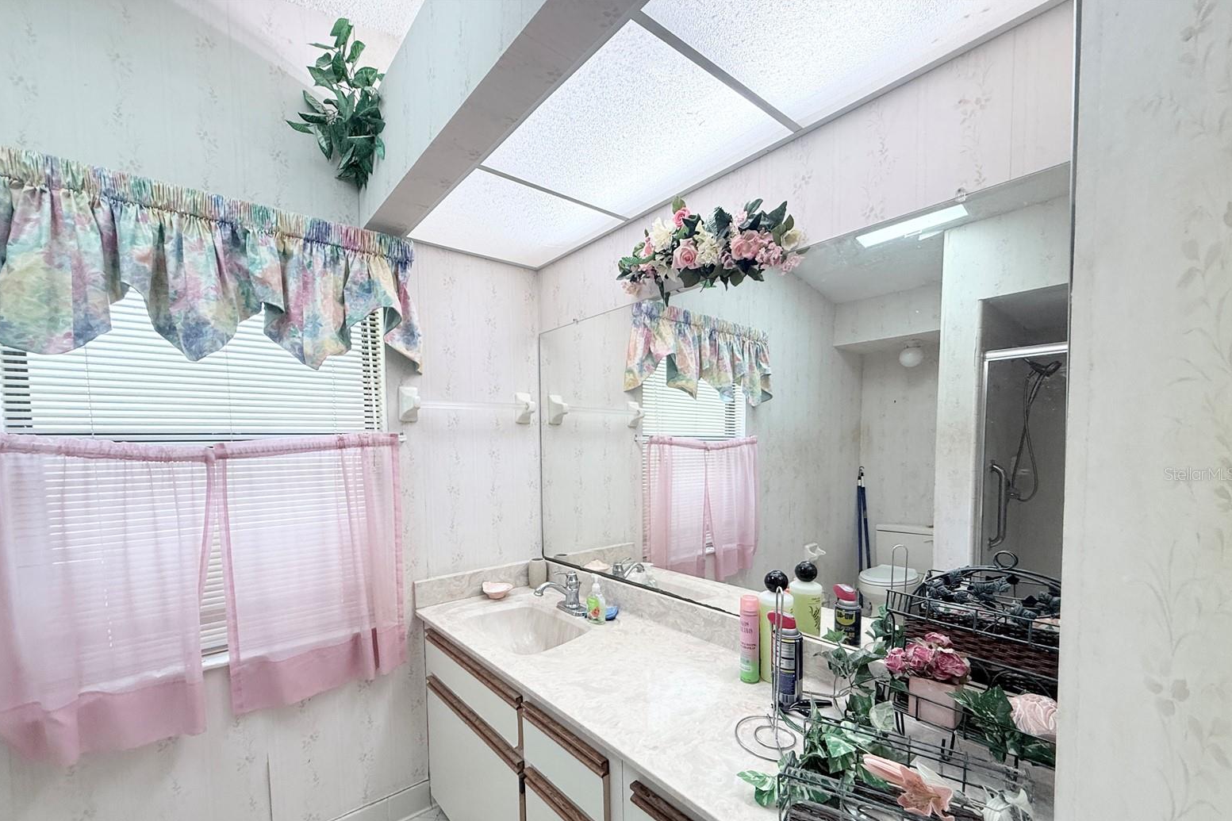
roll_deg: -0.2
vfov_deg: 76.8
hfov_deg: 100.4
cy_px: 474
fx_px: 513
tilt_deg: -2.4
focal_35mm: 15
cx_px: 604
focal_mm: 2.22
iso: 160
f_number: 2.2
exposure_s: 1/120
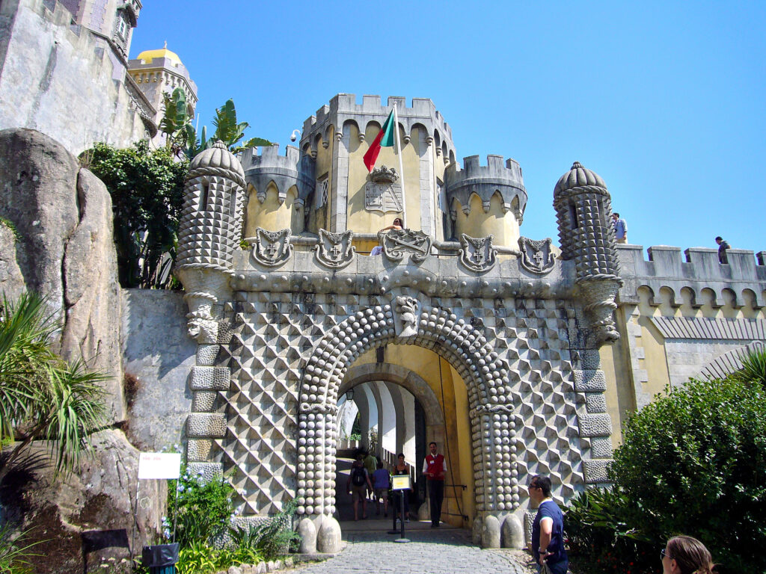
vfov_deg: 49.7
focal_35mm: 28
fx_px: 620
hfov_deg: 63.4
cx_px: 383
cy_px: 287
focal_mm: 4.6
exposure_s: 1/320
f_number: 5.6
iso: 80
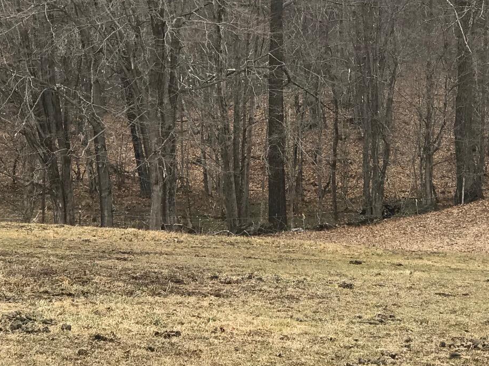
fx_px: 1766
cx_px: 303
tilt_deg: -3.8
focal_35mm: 125
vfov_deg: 11.8
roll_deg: -1.2
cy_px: 89
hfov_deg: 15.8
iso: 20
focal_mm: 6.6
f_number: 2.8
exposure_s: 1/247
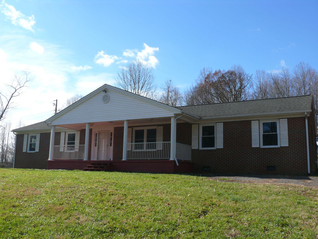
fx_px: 322
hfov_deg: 52.6
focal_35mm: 35
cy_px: 120
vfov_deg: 40.7
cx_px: 159
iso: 100
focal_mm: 7.4
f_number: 5.6
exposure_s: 1/320
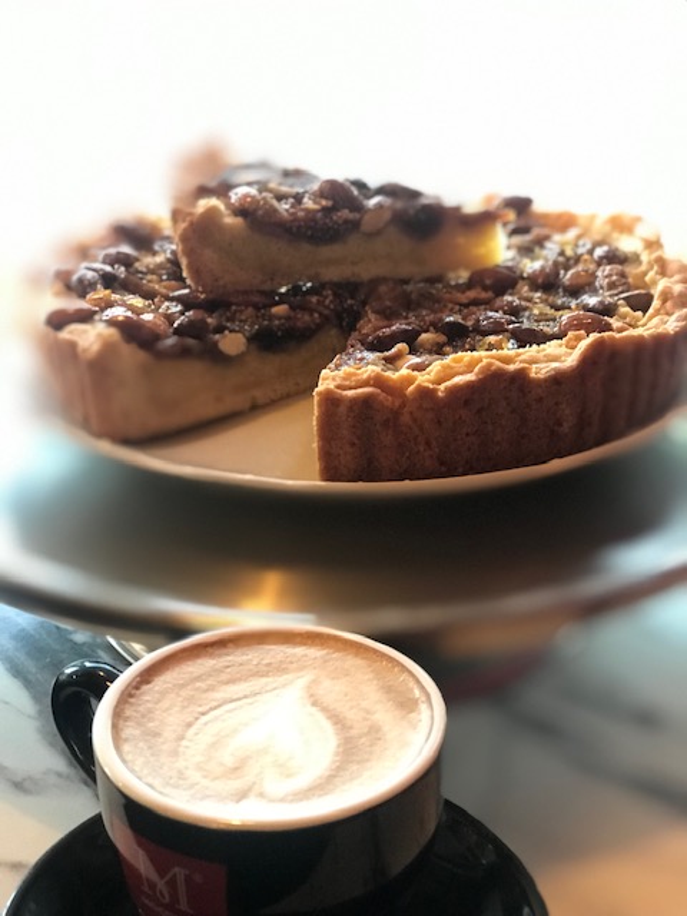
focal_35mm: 57
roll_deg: +0.5
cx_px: 344
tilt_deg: -24.5
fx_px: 1508
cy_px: 458
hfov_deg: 25.7
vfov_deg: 33.8
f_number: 2.8
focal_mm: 6.6
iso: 640
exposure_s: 1/50
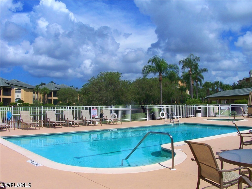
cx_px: 126
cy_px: 94
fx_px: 255
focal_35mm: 35
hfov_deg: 52.6
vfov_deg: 40.7
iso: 80
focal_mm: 6
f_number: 5.6
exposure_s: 1/1000
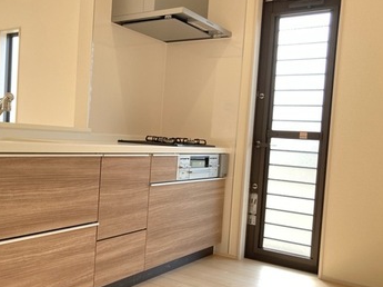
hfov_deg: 47.2
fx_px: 431
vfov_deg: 36.7
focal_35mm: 39
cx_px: 130
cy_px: 159
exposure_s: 1/121
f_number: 1.8
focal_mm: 3.99
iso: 80
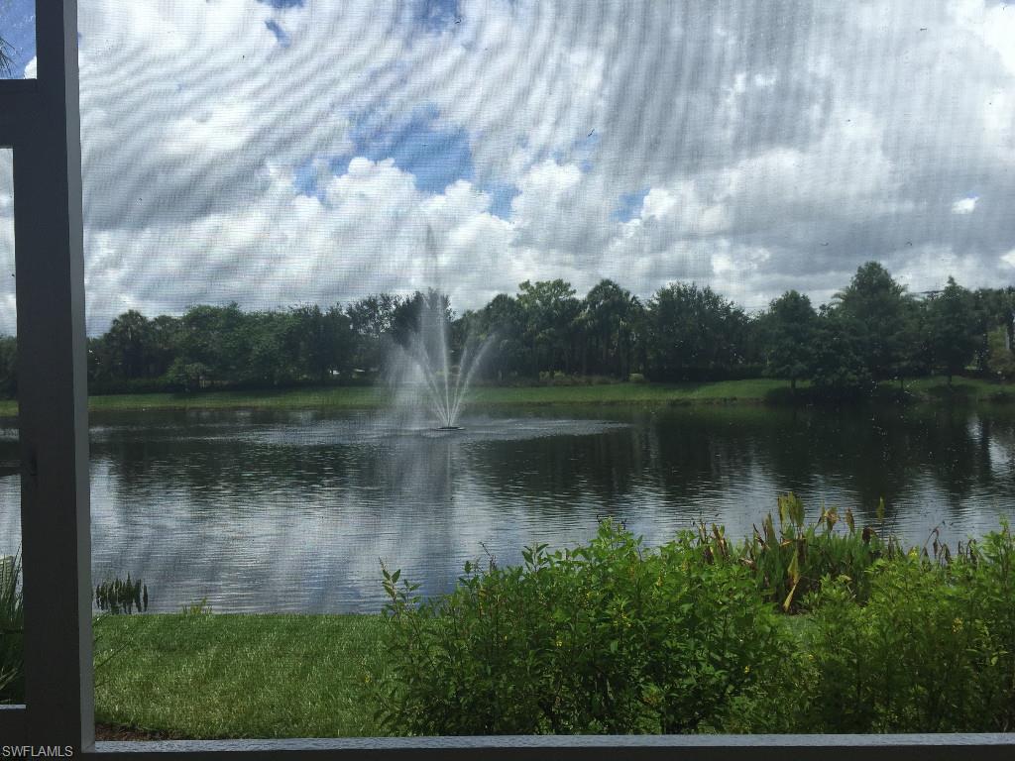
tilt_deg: +0.7
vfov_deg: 48.2
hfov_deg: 61.7
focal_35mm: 29
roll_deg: +0.7
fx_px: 850
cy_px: 380
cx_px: 508
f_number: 2.2
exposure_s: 1/1647
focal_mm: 4.15
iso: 32
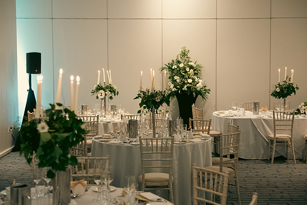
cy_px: 102
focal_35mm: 63
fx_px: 534
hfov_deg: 32.1
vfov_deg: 21.7
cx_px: 154
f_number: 3.5
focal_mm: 60
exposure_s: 1/160
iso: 1600
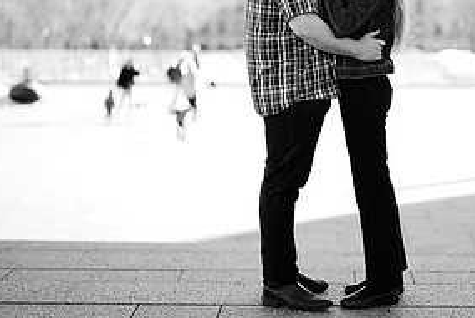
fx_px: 1347
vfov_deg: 13.4
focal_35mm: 102
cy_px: 39
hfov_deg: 19.9
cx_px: 313
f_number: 1.2
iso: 125
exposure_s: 1/3200
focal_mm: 50
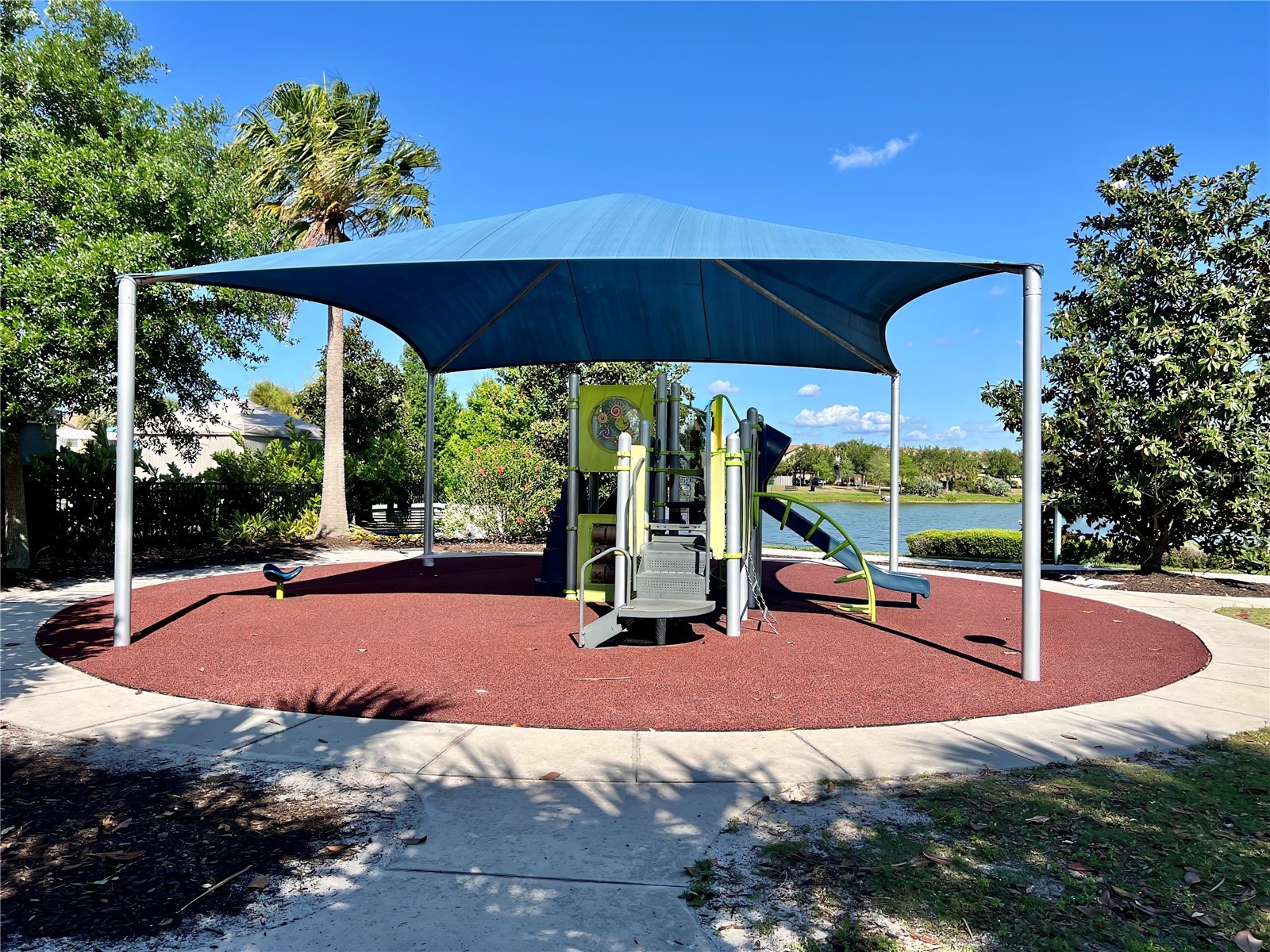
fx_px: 954
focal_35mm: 26
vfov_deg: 53.1
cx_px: 635
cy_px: 476
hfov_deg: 67.3
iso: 50
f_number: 1.5
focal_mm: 5.7
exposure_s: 1/3571
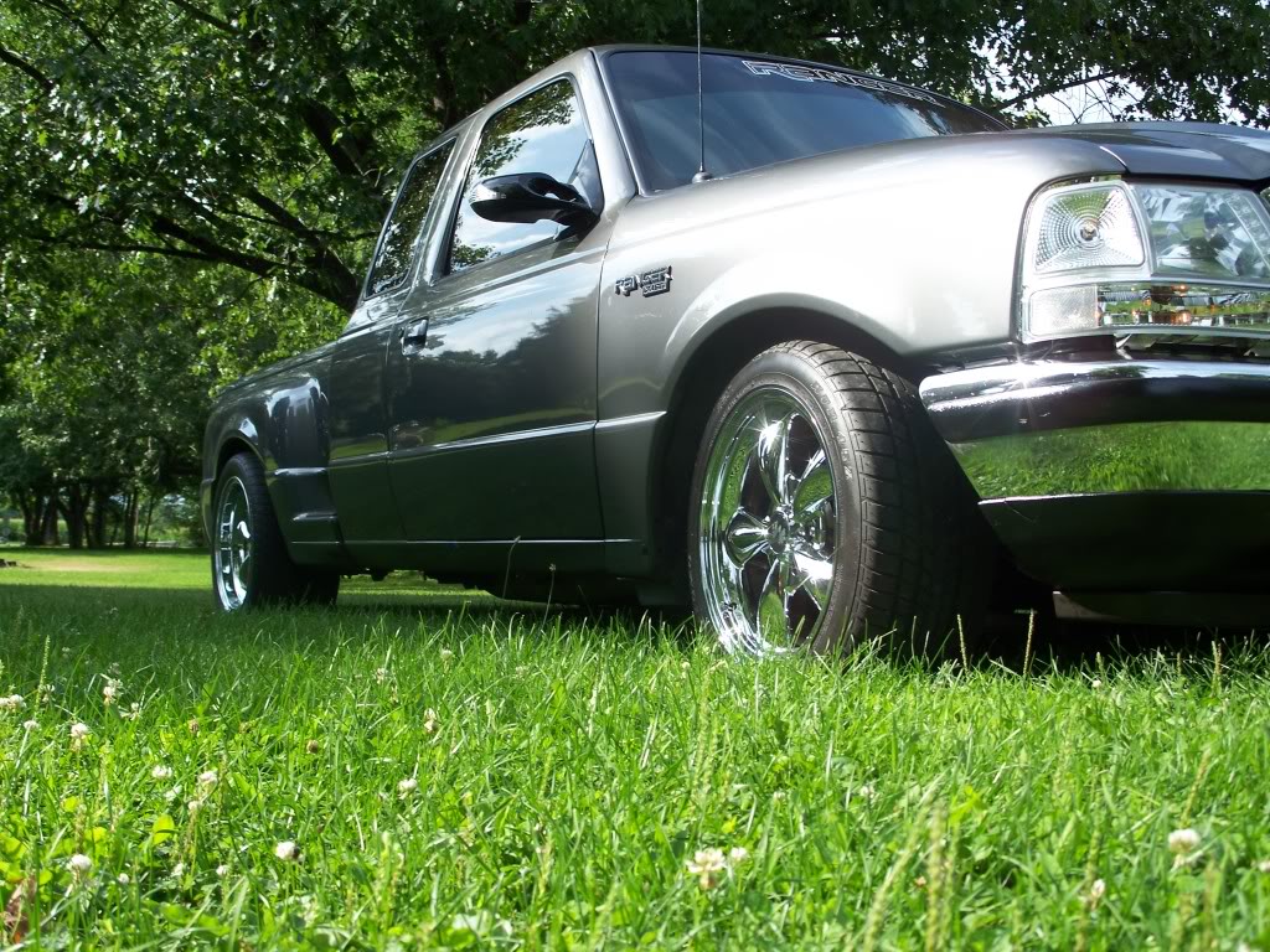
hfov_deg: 43.9
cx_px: 635
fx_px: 1578
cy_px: 476
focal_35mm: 43
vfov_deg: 33.6
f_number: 3.2
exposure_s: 1/320
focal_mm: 9.1
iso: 64
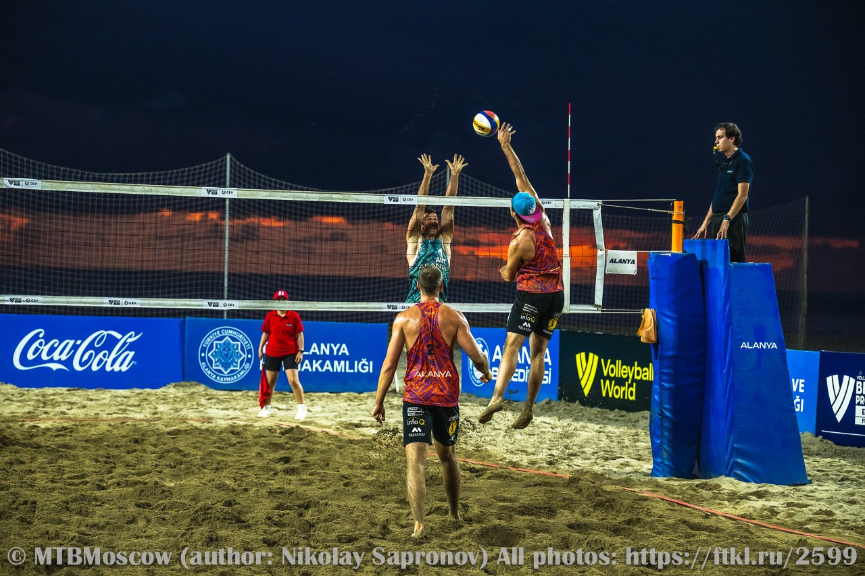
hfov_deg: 21.9
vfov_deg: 14.7
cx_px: 432
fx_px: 2234
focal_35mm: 93
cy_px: 288
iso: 2000
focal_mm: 93
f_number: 3.5
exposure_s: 1/640
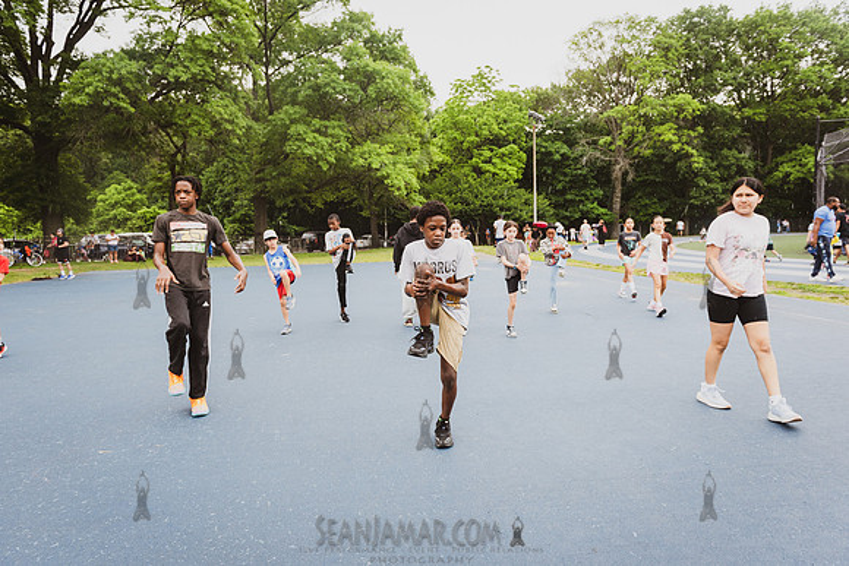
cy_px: 283
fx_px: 566
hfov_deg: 73.7
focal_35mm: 24
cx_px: 424
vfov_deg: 53.2
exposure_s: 1/500
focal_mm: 24
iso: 400
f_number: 4.5
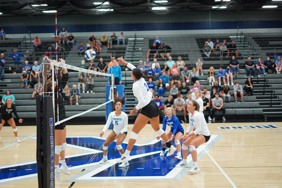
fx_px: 392
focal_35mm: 50
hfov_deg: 39.6
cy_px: 94
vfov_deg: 27.0
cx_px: 141
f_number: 1.8
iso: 2000
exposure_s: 1/800
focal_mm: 50
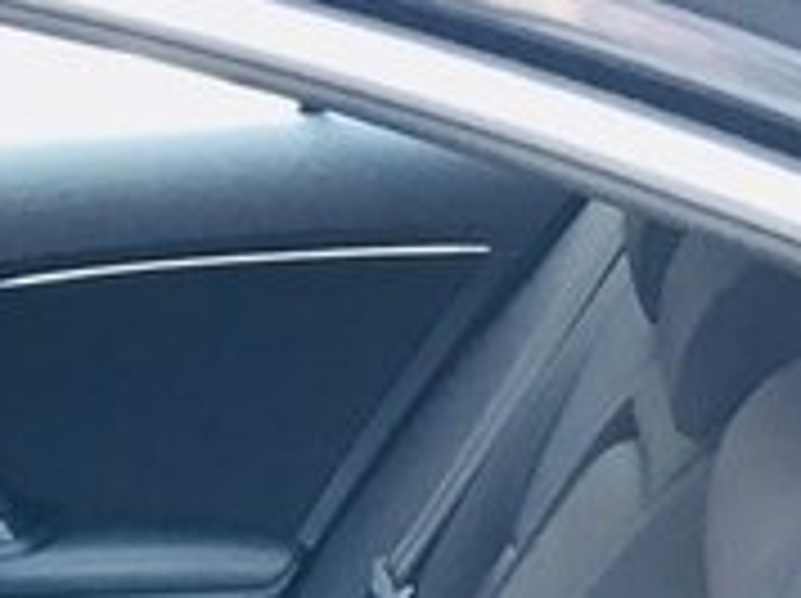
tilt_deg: -28.0
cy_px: 1041
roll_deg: +6.1
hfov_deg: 17.2
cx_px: -364
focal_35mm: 104
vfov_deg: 13.0
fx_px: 2403
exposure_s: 1/18
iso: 40
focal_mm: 3.99
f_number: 1.8
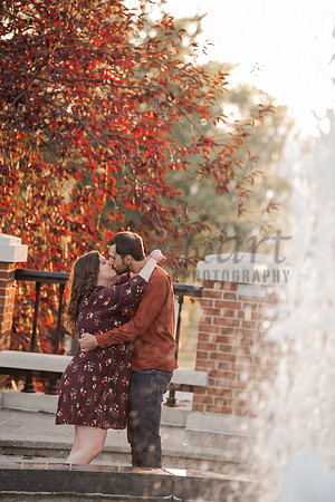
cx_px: 168
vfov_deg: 12.1
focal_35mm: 170
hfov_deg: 8.1
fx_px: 2373
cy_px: 251
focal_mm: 170
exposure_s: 1/250
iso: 640
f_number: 3.5
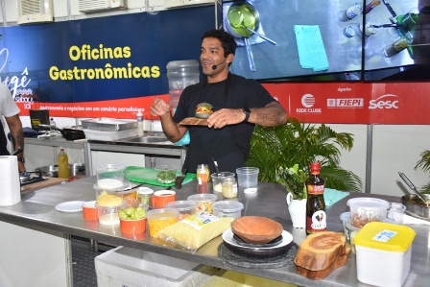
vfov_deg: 36.9
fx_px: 430
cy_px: 144
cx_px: 215
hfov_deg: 53.1
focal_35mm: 36
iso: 450
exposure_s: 1/60
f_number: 3.8
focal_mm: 24
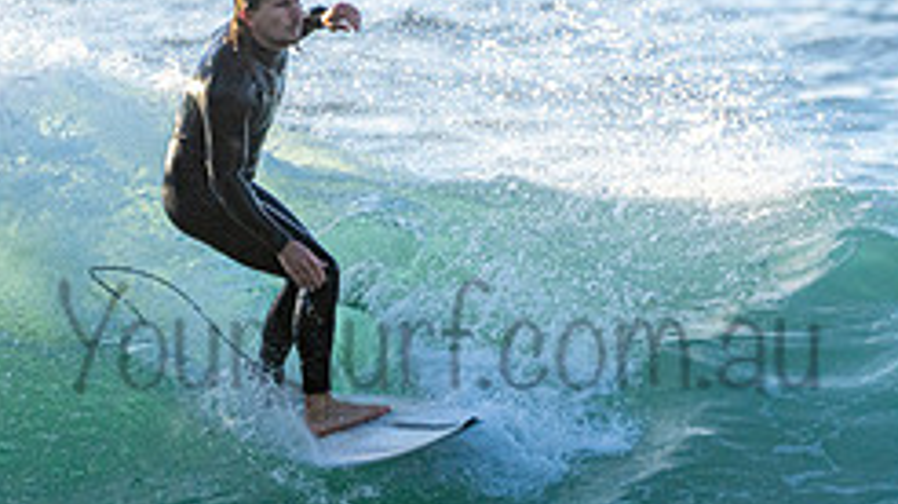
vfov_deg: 0.7
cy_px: 305
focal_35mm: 1855
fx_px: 44141
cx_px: 434
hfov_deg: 1.2
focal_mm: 500
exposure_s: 1/1250
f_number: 5.6
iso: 360
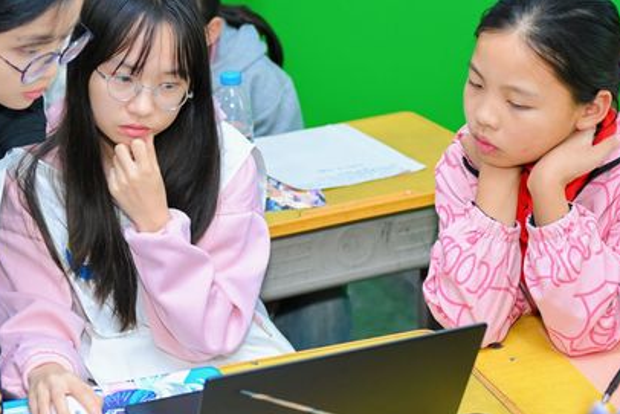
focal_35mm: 99
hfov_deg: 20.5
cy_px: 157
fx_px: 1706
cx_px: 173
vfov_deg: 13.8
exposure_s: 1/200
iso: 640
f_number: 2.8
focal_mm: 45
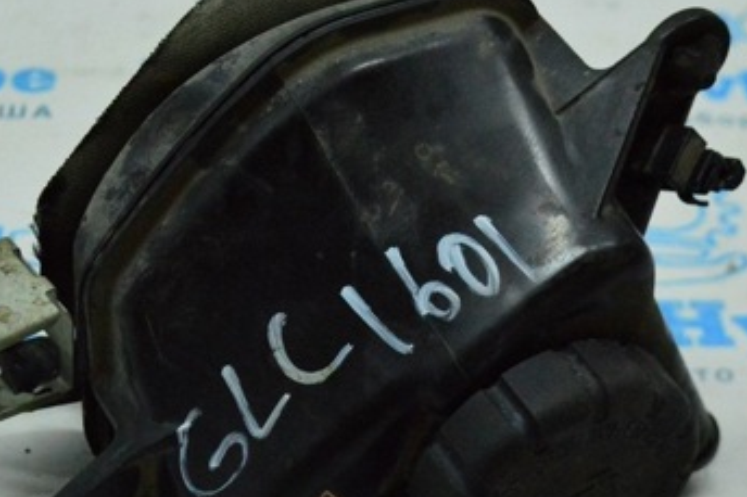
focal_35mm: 117
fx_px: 2426
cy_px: 309
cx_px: 397
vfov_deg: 11.7
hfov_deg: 17.5
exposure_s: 1/800
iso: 6400
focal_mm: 42
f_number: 5
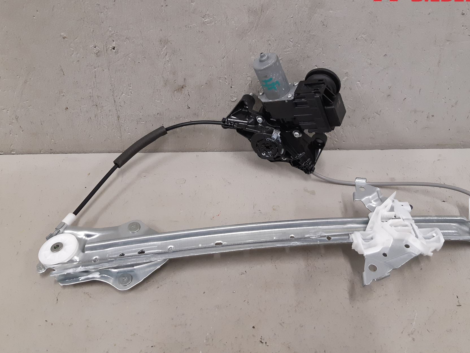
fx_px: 434
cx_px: 258
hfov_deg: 56.7
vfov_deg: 44.2
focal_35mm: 32
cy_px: 171
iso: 160
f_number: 1.7
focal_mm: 3.93
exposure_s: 1/50
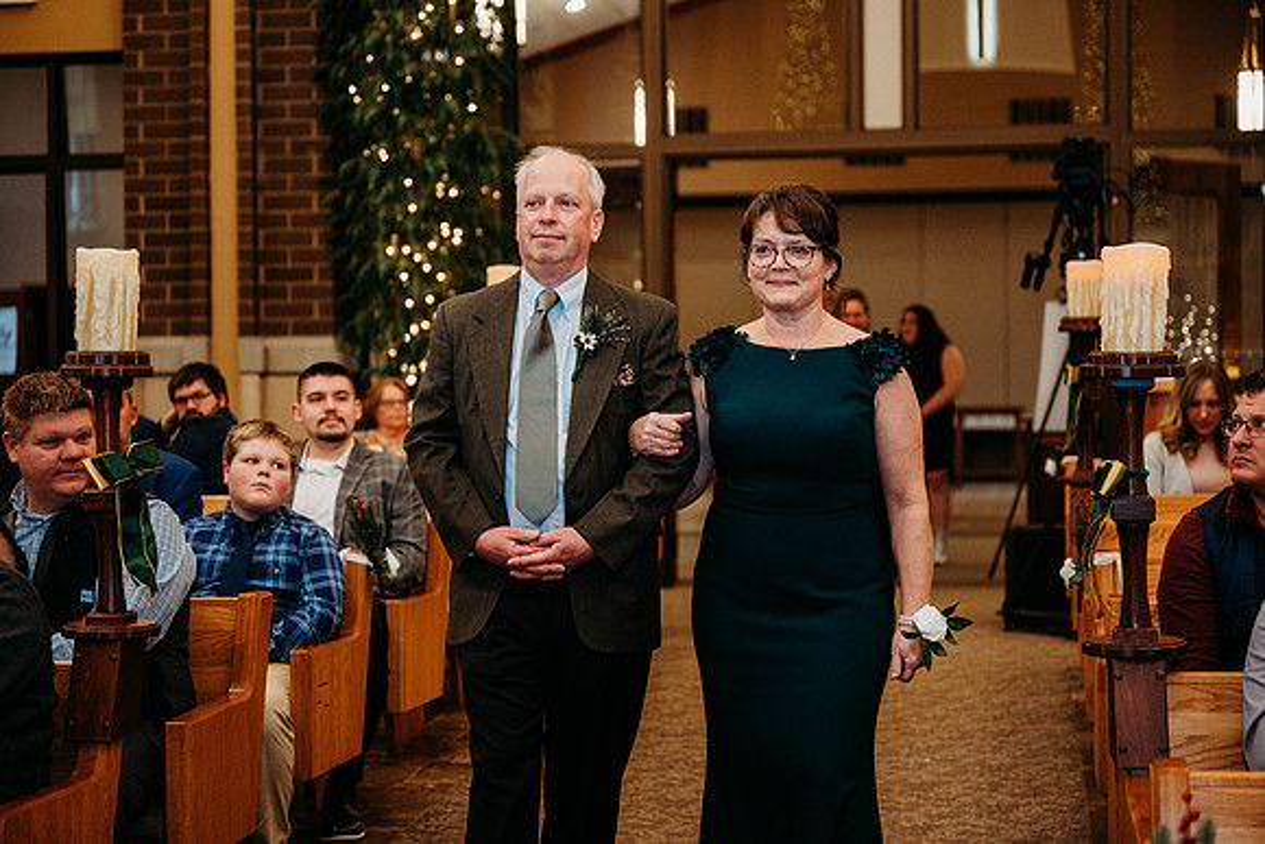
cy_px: 422
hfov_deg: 28.8
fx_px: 2460
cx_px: 632
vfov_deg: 19.5
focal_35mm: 70
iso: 2000
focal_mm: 70
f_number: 2.8
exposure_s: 1/200
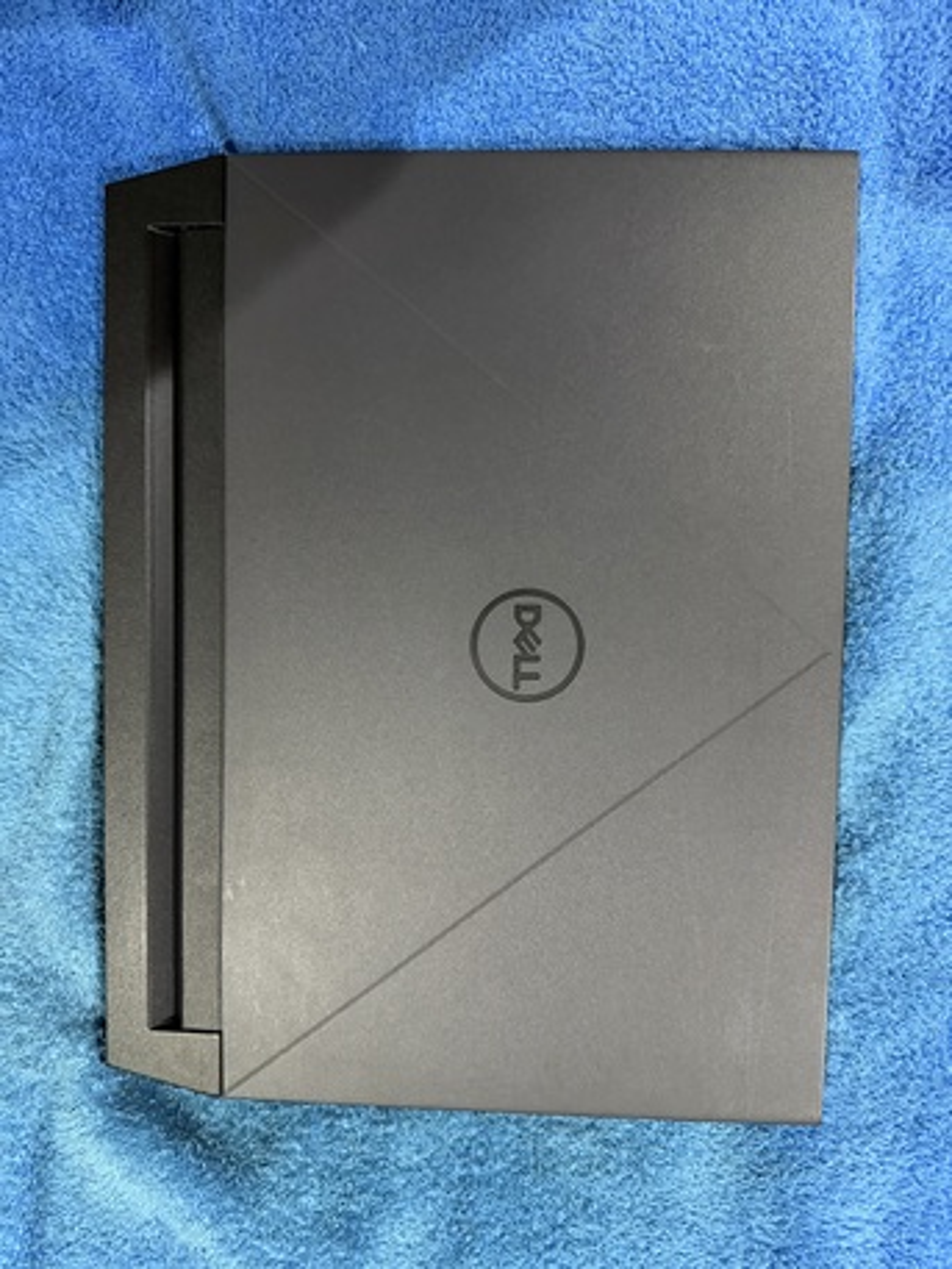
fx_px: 880
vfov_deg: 71.6
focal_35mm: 24
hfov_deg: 56.8
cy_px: 634
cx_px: 476
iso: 1000
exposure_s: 1/40
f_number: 1.78
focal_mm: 6.76
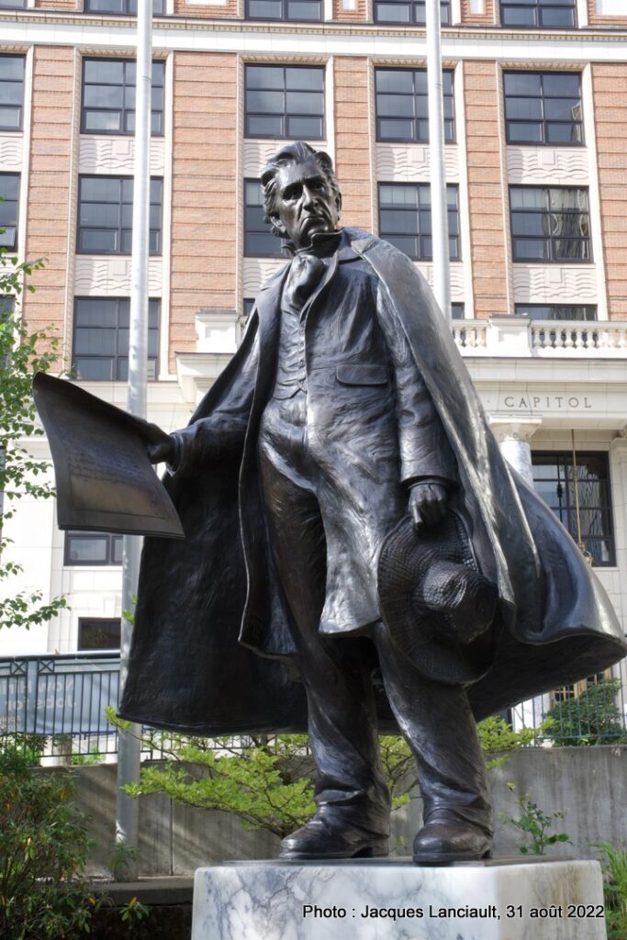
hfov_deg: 29.3
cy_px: 470
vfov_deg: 42.7
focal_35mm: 46
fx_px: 1201
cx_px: 314
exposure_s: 1/50
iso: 320
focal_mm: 31
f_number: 14
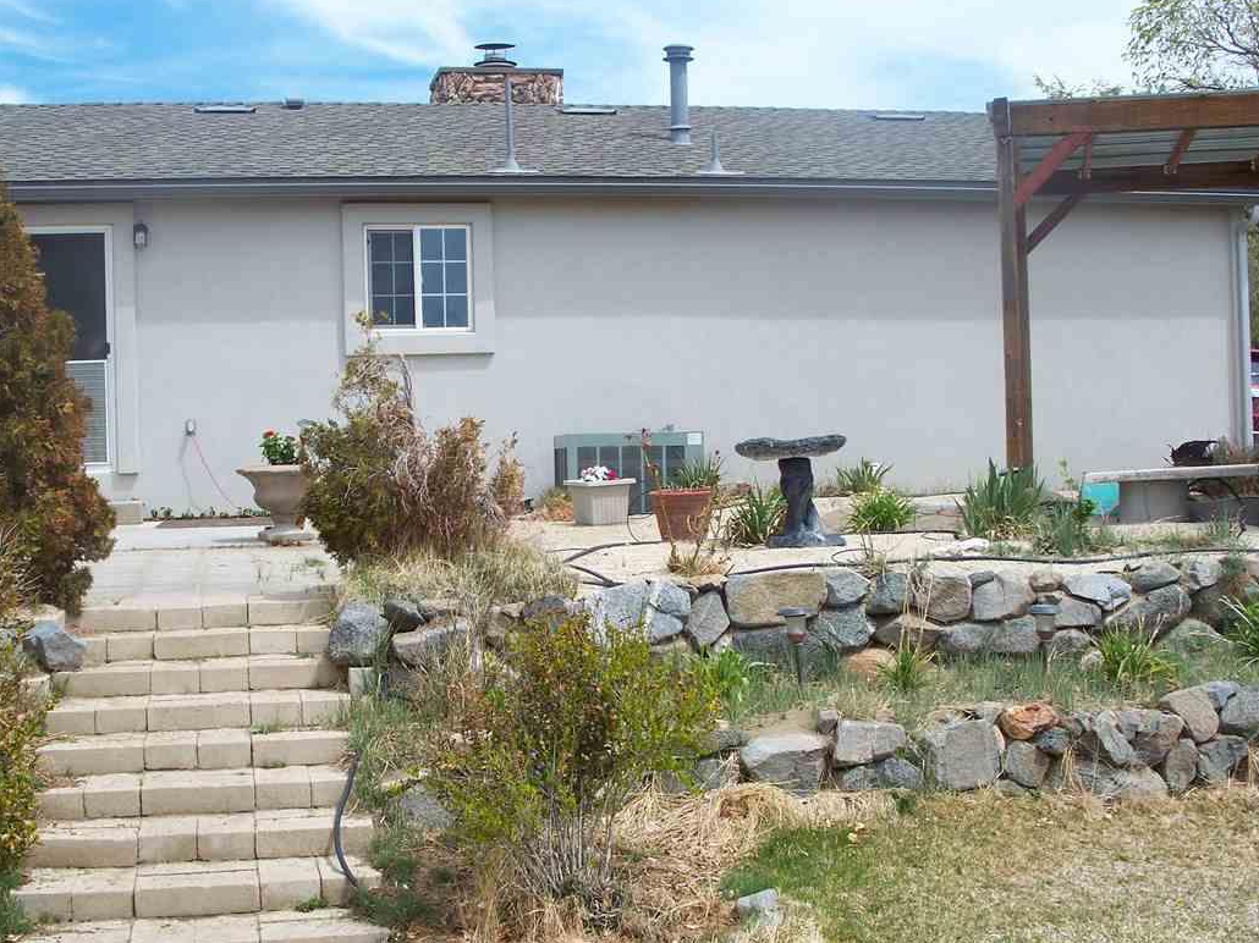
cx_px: 505
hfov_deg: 41.1
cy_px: 457
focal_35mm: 46
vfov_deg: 31.5
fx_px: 1673
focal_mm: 7.8
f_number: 4
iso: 64
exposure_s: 1/400
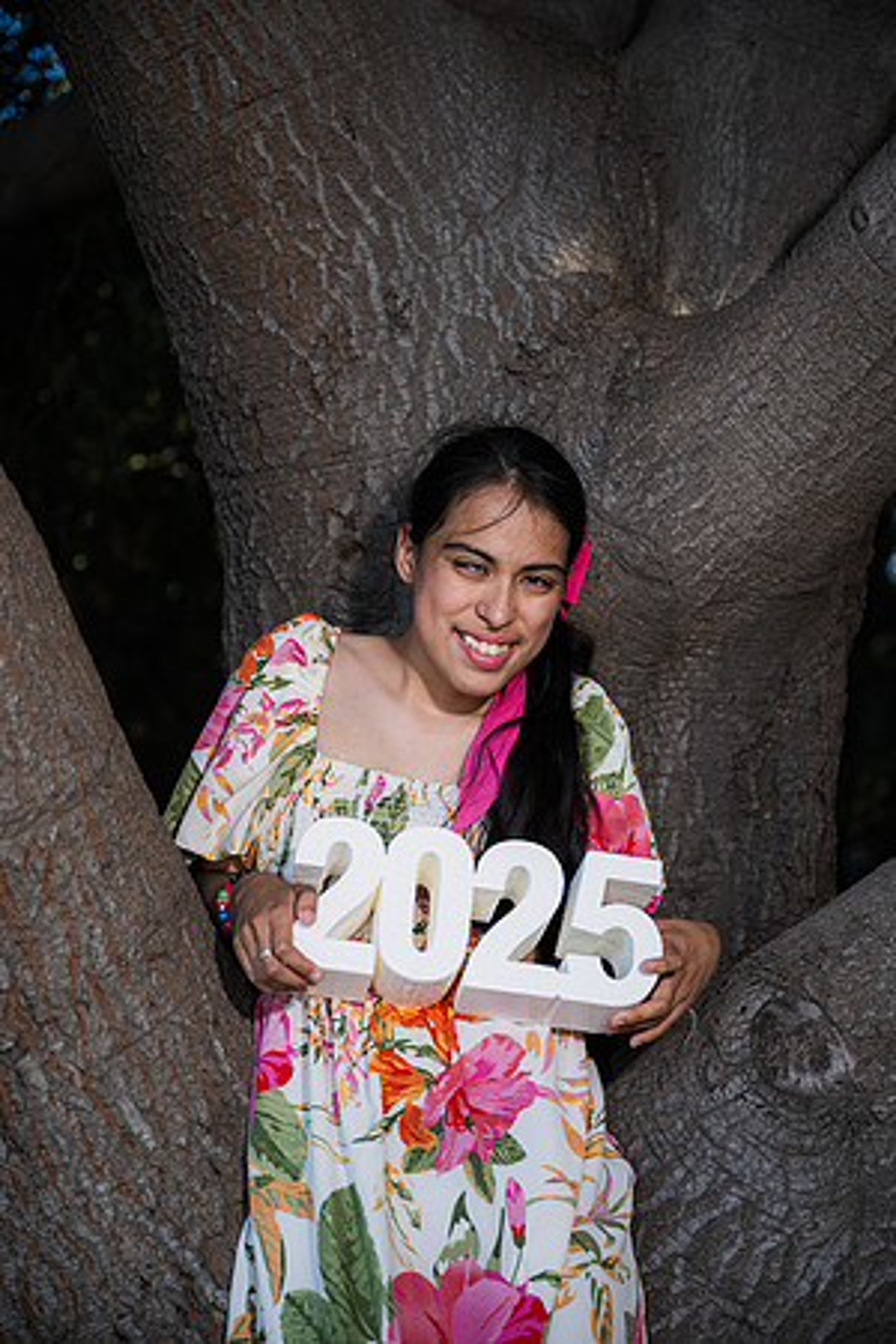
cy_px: 672
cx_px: 448
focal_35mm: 53
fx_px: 1979
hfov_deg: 25.5
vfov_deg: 37.5
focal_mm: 53
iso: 100
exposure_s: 1/400
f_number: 2.8
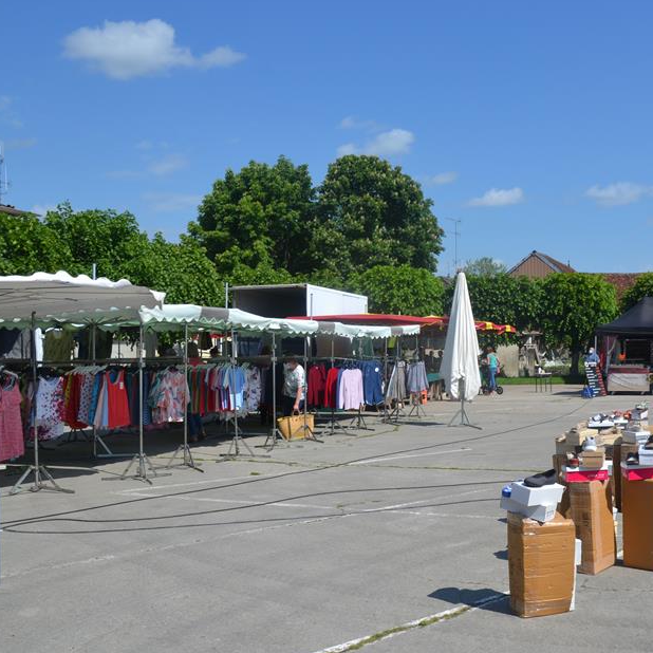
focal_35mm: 38
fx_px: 811
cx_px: 511
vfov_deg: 43.9
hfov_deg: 42.1
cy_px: 329
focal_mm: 18
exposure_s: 1/250
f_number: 8
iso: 100
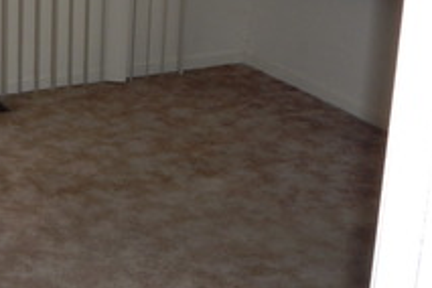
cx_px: -195
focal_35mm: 78
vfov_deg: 16.9
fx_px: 936
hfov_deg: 22.1
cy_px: -37
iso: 125
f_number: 3.1
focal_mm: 4.5
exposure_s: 1/50
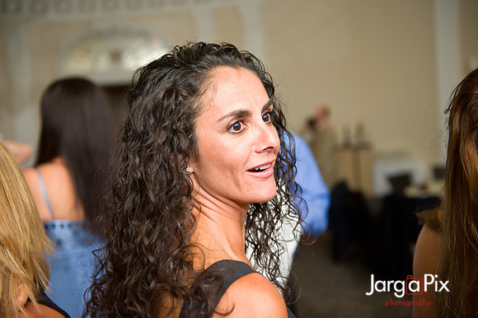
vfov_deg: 27.0
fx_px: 663
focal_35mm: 50
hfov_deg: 39.6
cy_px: 159
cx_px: 239
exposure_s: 1/125
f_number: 3.2
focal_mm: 50
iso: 1600
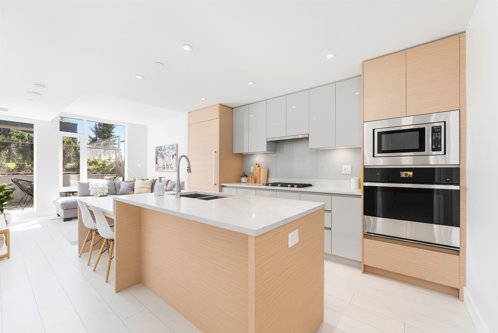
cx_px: 249
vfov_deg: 81.3
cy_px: 166
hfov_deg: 104.2
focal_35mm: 14
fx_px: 194
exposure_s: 1/10
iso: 320
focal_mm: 14
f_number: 8
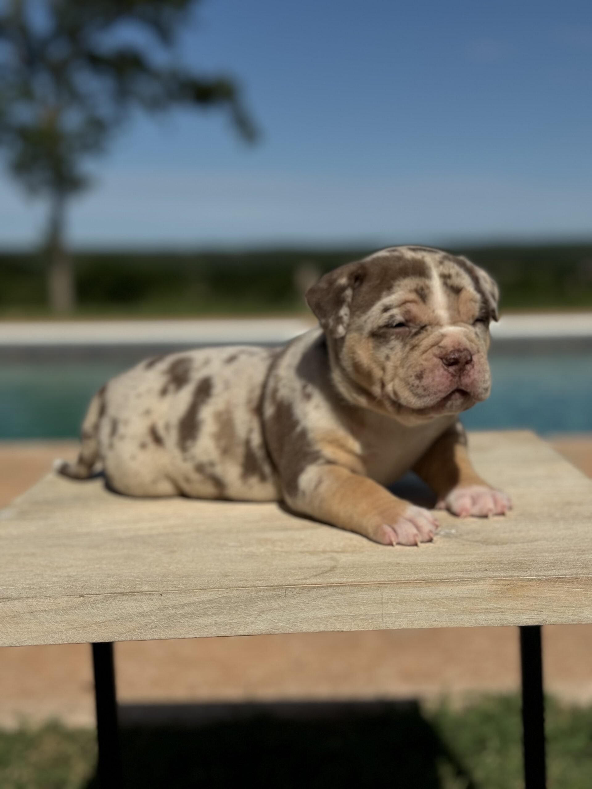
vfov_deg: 39.7
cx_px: 296
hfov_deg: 30.3
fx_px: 1095
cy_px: 394
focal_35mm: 48
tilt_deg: -7.4
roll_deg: +1.4
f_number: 1.78
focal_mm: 6.76
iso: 64
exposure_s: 1/9009
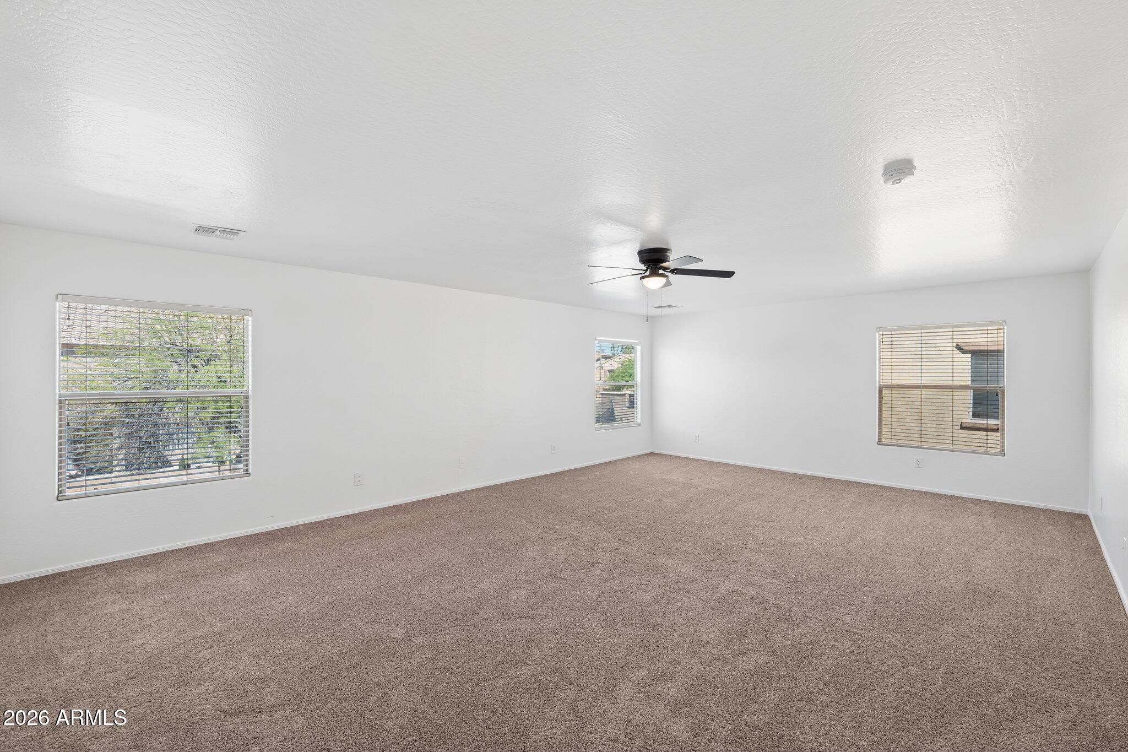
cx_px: 564
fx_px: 439
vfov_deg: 81.2
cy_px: 376
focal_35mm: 14
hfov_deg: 104.3
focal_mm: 14
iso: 400
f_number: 8
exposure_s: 1/40
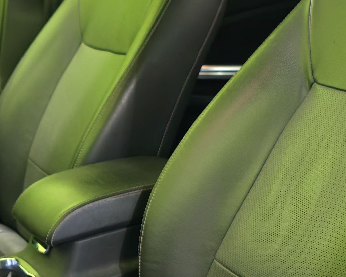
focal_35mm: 89
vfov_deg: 17.1
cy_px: 226
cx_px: 22
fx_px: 911
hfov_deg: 21.0
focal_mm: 7.73
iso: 1250
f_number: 1.5
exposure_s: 1/37
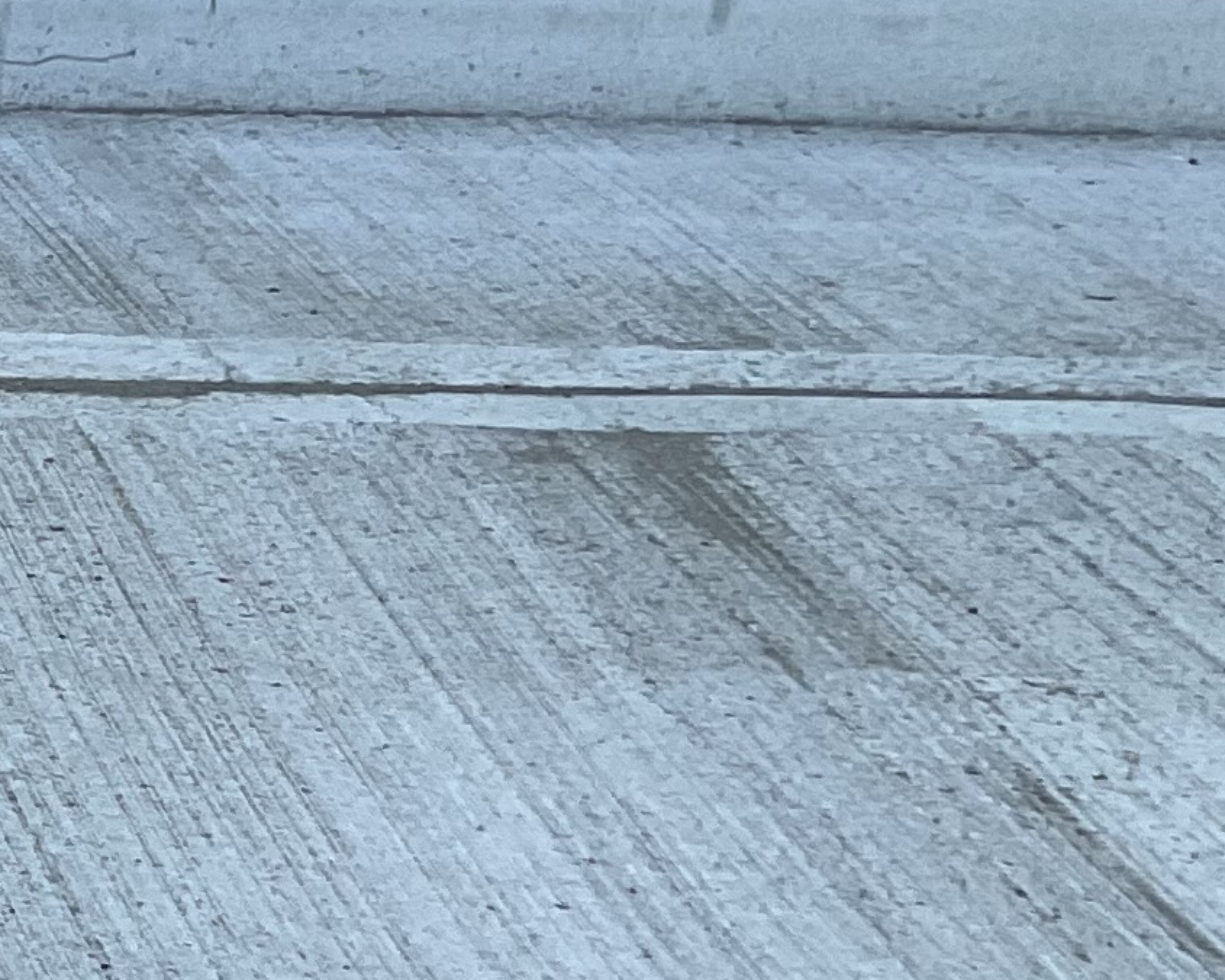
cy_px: 600
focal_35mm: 135
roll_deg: -0.5
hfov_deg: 12.2
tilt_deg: -19.5
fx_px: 4894
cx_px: -1447
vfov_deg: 11.4
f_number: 1.8
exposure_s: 1/606
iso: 16
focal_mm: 3
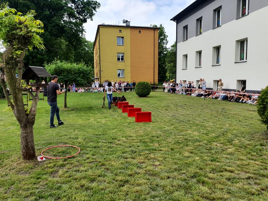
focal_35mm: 26
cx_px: 134
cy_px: 100
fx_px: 201
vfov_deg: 53.1
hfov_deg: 67.3
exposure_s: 1/1948
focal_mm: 4.3
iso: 50
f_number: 1.5
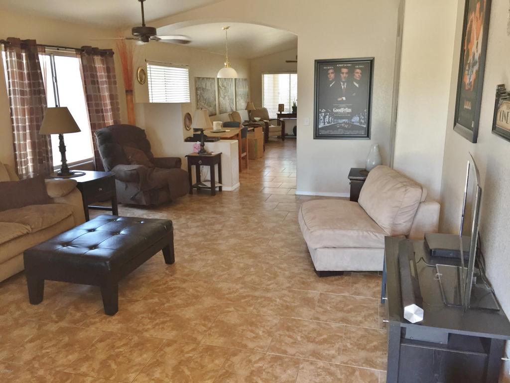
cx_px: 255
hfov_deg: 61.7
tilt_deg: -14.8
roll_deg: +0.2
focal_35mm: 29
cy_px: 192
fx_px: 427
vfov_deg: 48.2
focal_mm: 4.15
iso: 100
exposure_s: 1/30
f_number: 2.2
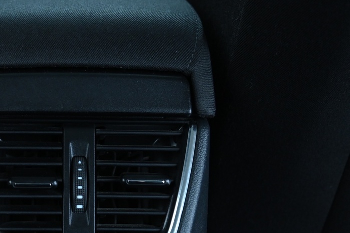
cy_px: 259
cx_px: 54
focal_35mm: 72
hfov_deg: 27.4
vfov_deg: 18.2
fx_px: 699
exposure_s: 1/10
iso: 2000
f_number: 4
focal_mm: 31
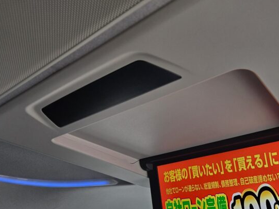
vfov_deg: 41.2
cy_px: 143
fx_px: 274
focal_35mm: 34
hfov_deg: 53.0
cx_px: 184
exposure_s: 1/52.5
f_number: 1.8
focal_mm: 5.4
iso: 80
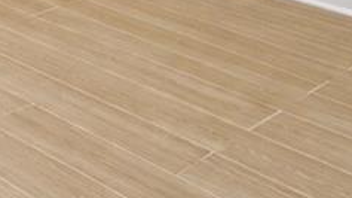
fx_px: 634
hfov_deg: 20.5
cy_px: -271
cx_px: -299
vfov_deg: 13.3
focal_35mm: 68
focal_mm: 10
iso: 1600
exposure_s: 1/60
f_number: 8
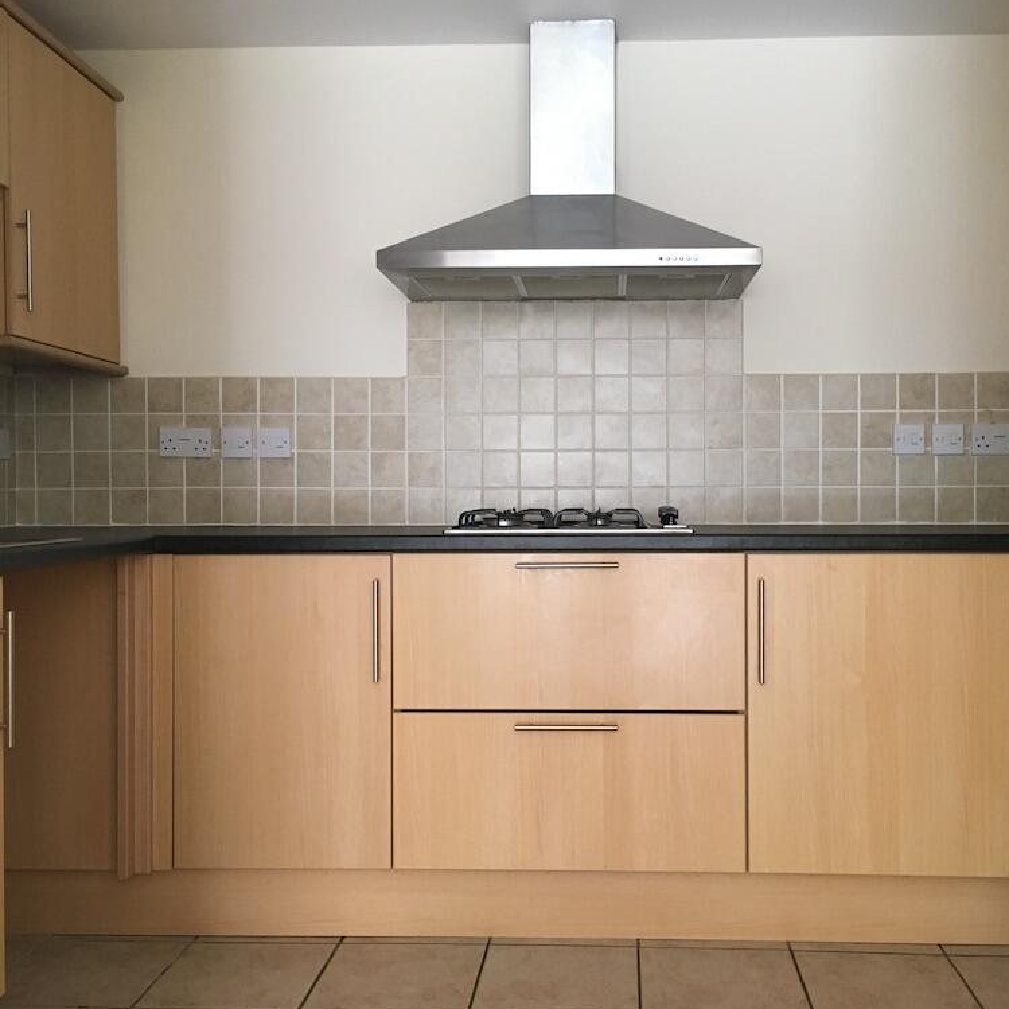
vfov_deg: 47.2
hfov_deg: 47.1
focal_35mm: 35
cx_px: 560
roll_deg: -0.4
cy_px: 510
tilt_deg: -0.7
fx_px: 1154
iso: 160
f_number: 2.2
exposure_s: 1/33
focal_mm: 4.15
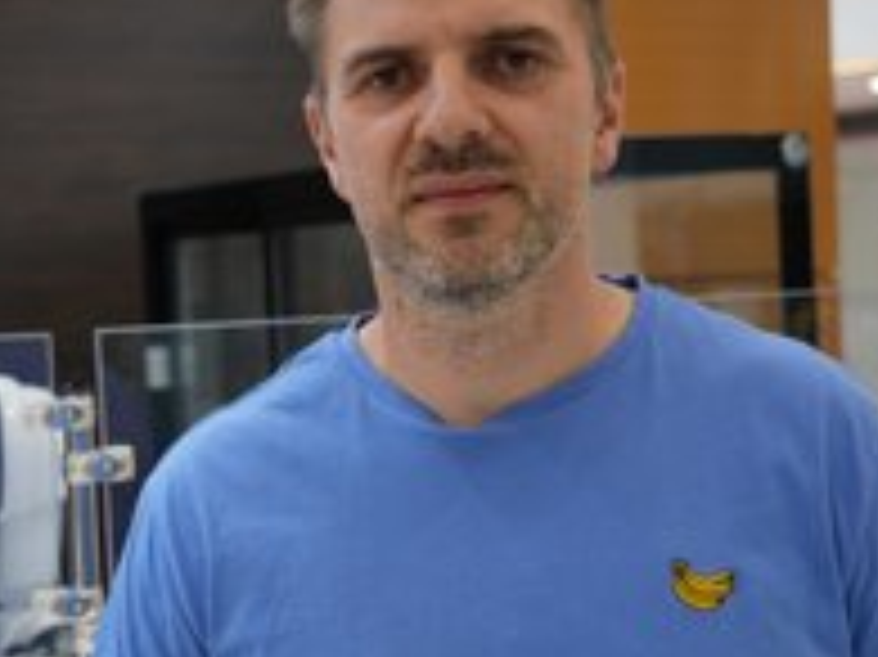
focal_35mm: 77
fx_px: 1952
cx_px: 230
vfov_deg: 19.1
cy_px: 371
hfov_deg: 25.1
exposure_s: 1/50
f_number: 4
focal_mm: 39
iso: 200
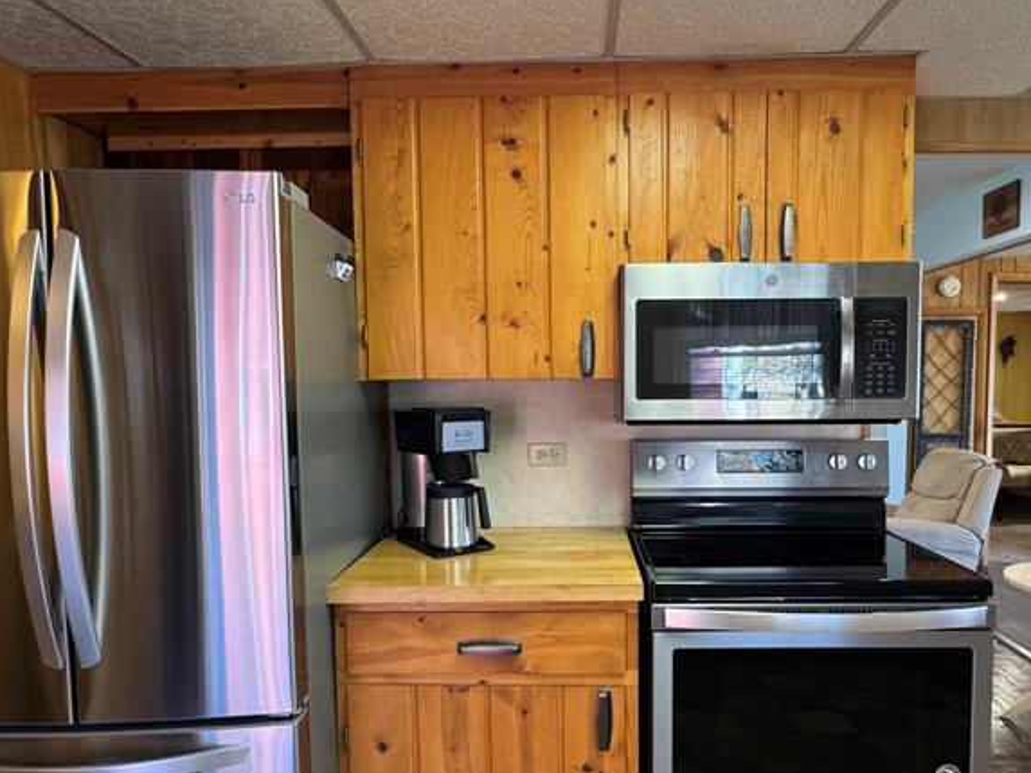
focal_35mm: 25
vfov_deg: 54.8
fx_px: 745
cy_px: 426
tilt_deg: -3.9
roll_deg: +0.3
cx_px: 570
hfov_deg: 69.2
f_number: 2.2
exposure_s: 1/60
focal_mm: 2.22
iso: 250
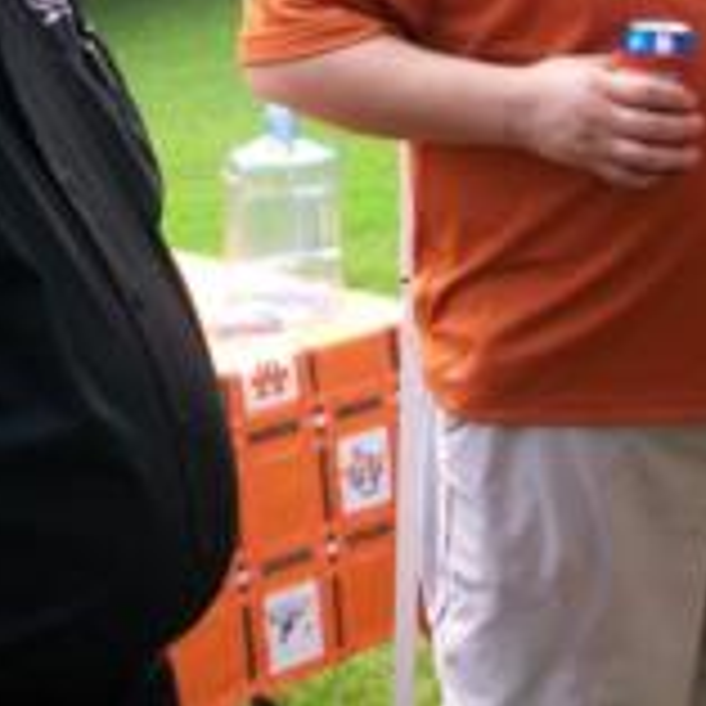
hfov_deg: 19.2
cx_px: 225
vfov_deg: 18.3
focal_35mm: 90
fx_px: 2077
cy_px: -133
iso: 64
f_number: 2.8
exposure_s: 1/100
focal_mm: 5.7
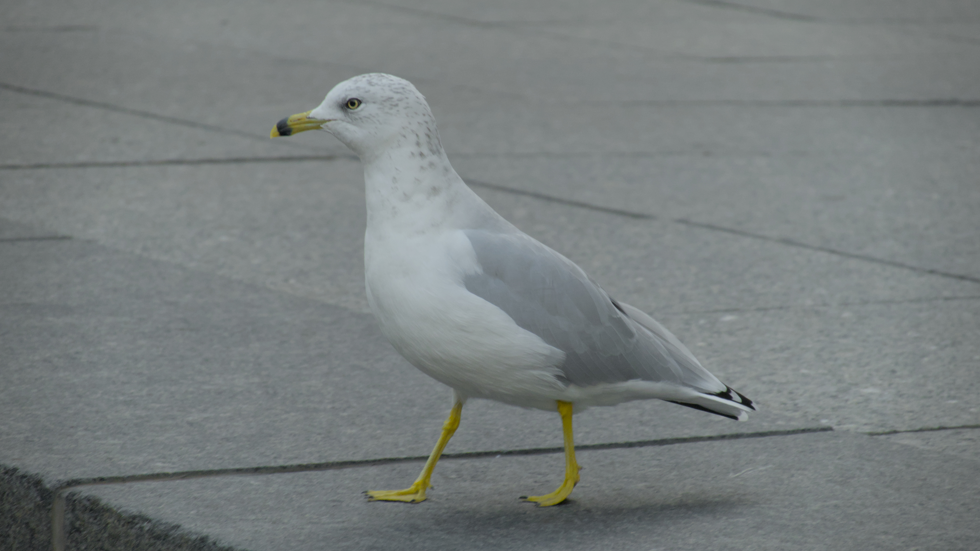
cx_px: 491
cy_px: 278
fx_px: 5457
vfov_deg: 5.8
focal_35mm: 210
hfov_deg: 10.3
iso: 250
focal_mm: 72
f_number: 4.5
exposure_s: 1/200
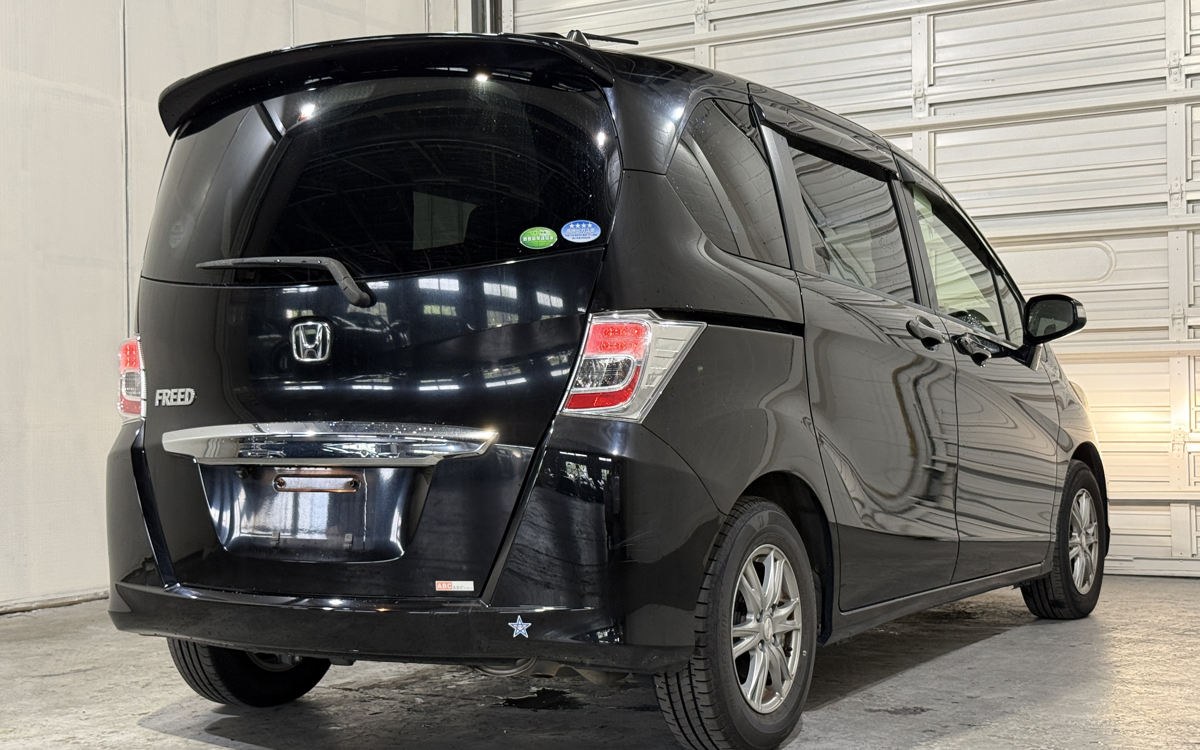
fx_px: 1668
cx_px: 600
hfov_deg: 39.6
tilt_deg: +0.5
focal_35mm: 51
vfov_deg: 25.3
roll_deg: +0.5
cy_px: 396
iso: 250
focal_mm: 6.76
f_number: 1.78
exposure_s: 1/60
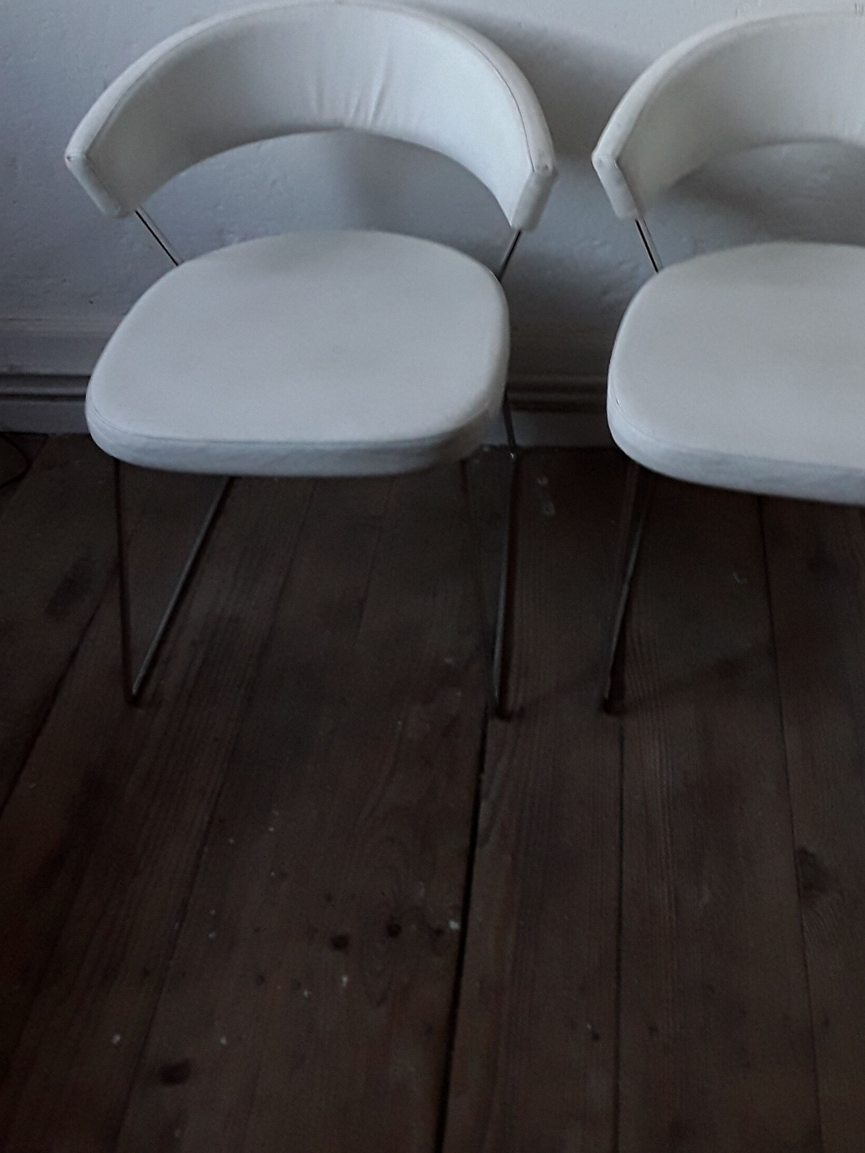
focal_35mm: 40
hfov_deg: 35.8
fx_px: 1333
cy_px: 308
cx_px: 542
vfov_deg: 45.4
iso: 160
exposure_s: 1/33
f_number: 1.9
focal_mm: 2.91
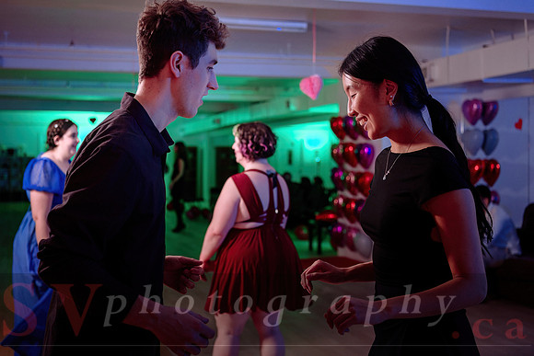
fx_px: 740
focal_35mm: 50
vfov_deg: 27.0
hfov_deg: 39.6
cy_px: 154
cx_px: 231
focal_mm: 44
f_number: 3.2
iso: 640
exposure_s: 1/125
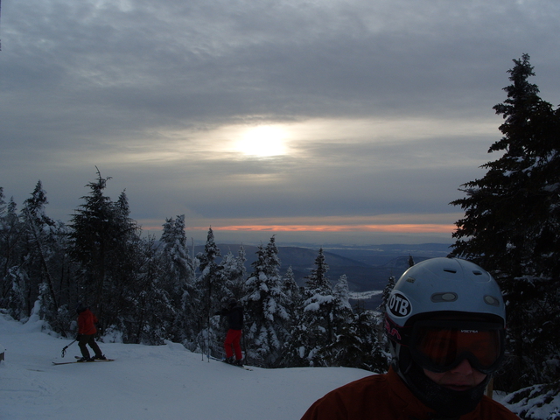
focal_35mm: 35
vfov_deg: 40.7
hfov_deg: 52.6
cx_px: 280
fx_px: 566
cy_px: 210
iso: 80
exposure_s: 1/350
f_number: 6.3
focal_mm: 7.8
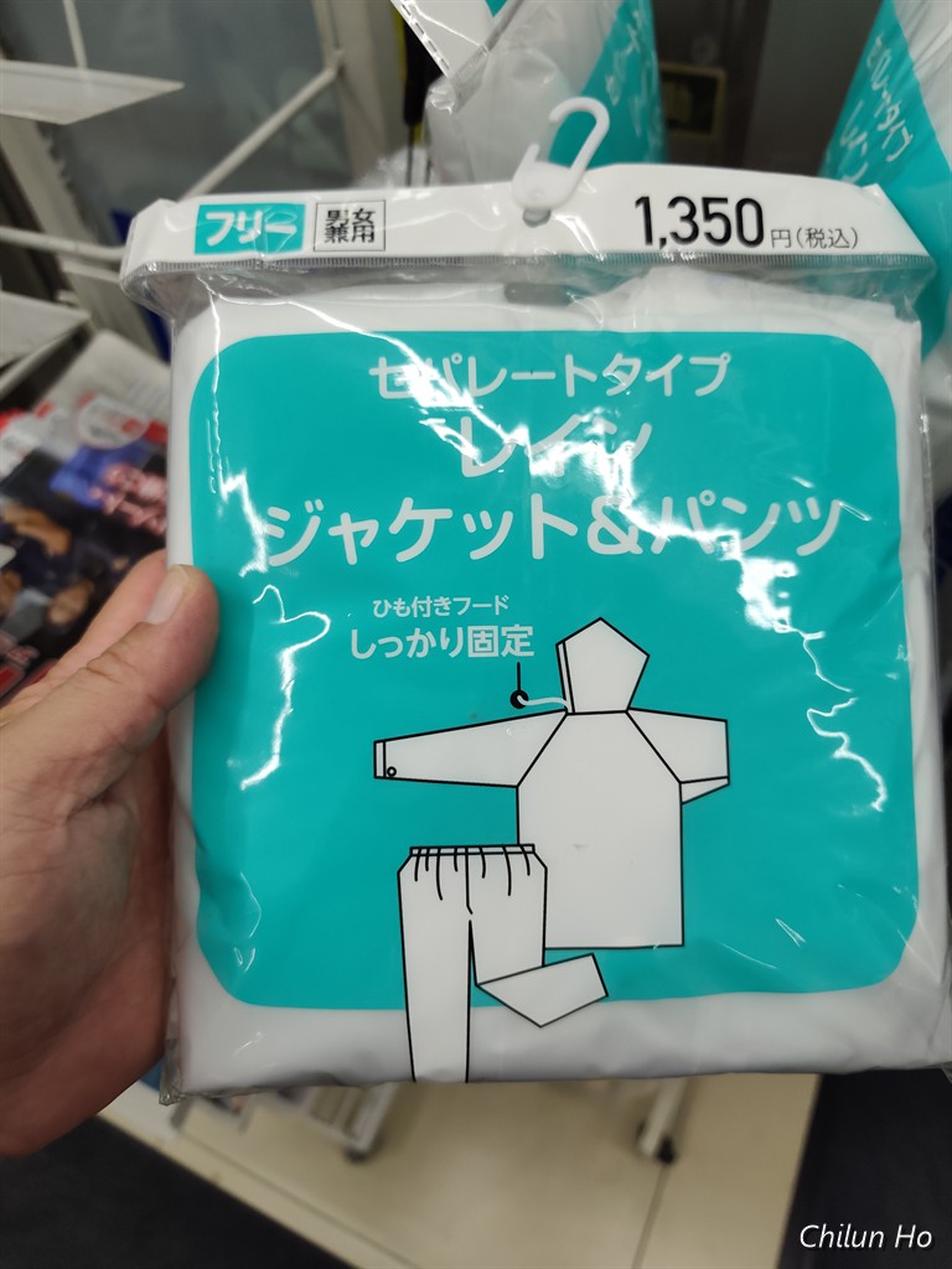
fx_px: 843
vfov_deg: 73.9
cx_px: 476
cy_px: 634
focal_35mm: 23
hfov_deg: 58.9
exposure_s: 1/400
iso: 1000
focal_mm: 6.07
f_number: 1.7
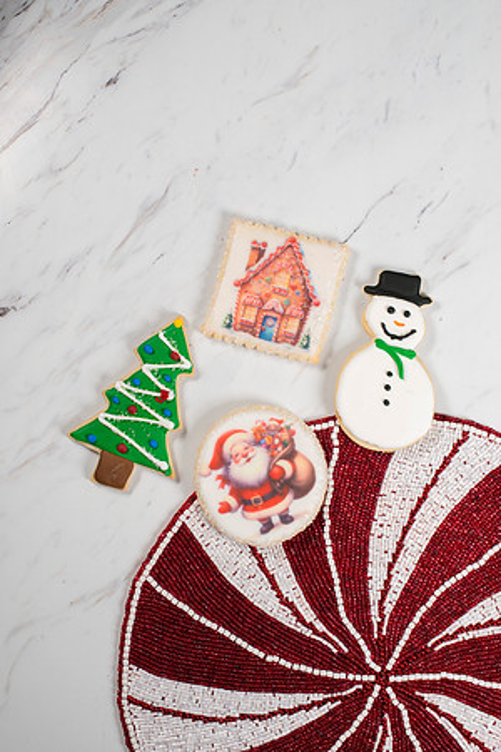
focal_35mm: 50
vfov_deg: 39.6
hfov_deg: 27.0
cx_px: 250
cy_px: 376
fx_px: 1044
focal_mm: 50
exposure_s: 1/200
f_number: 7.1
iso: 200
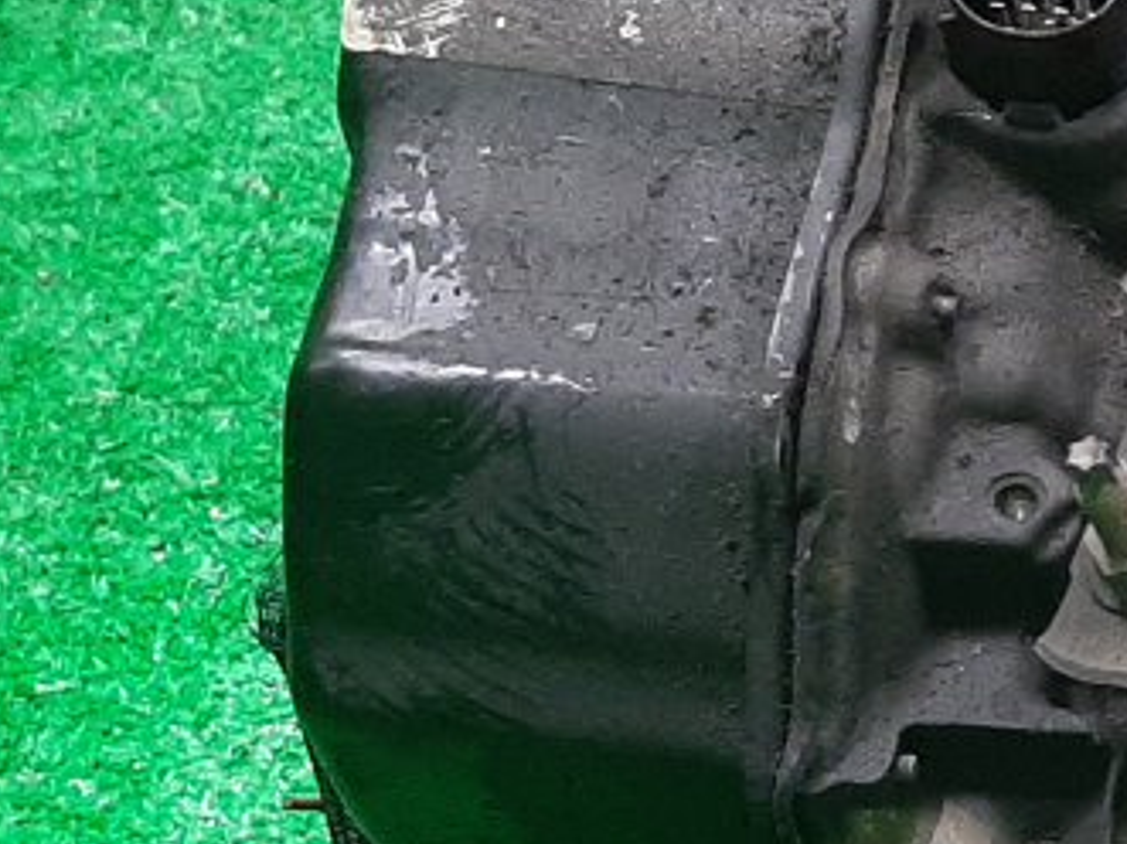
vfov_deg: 13.0
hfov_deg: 15.1
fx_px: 3678
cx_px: 2026
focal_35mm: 113
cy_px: 786
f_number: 1.7
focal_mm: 3.93
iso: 215
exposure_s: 1/50
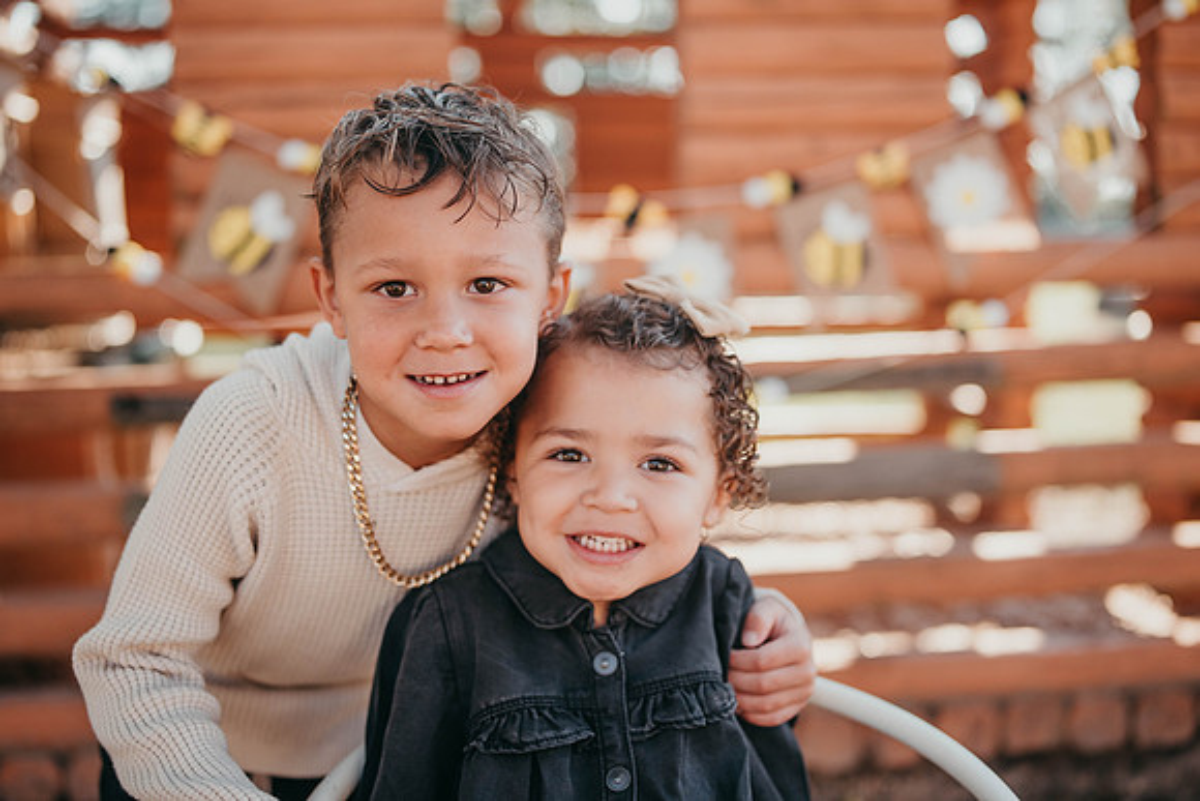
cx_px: 600
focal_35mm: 39
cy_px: 400
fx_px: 1293
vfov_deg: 34.4
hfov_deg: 49.8
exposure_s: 1/1600
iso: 64
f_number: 1.6
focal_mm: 35
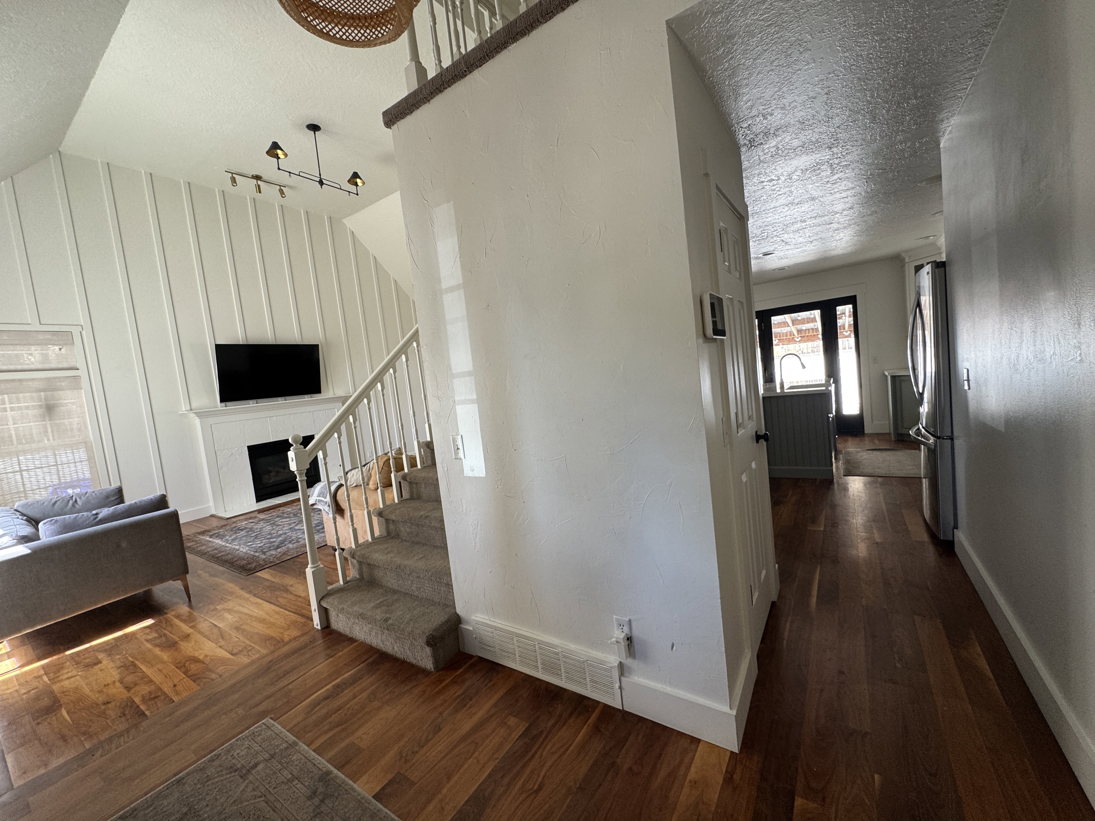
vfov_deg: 85.7
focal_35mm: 14
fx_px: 443
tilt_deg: -5.4
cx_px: 548
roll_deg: +6.1
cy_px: 410
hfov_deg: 102.1
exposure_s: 1/99
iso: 100
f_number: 2.2
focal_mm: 2.22
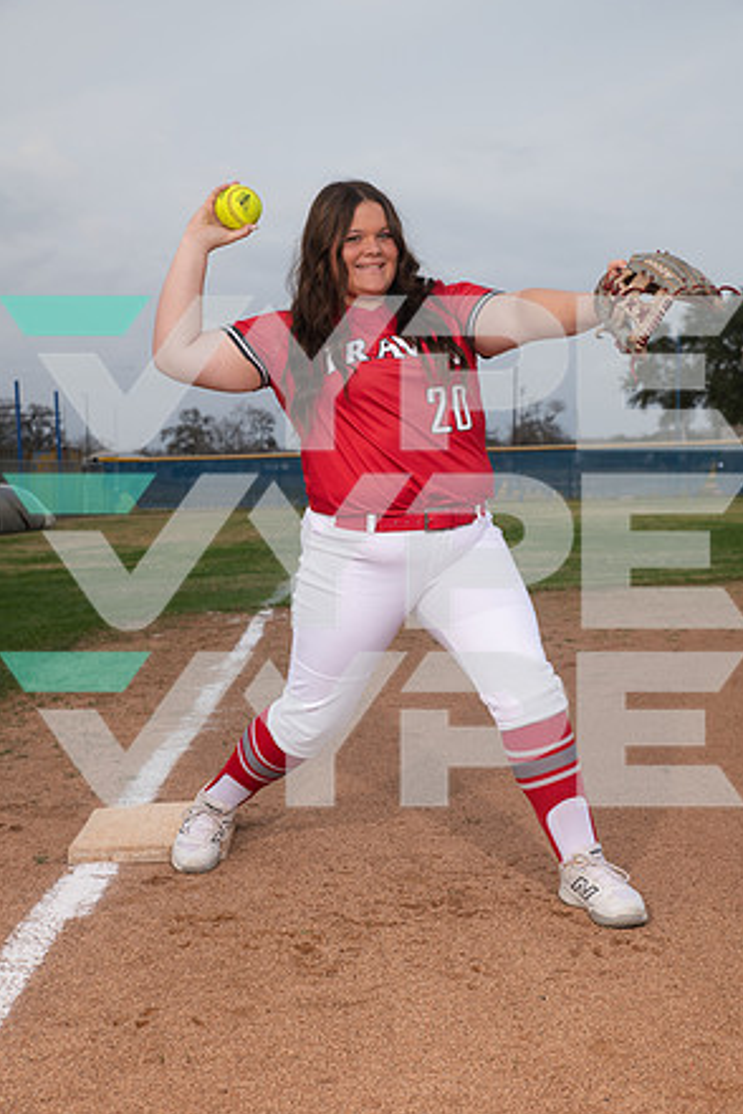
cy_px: 553
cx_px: 377
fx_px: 1517
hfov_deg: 27.5
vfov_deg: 40.3
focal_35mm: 49
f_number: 6.3
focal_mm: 48
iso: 200
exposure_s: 1/400
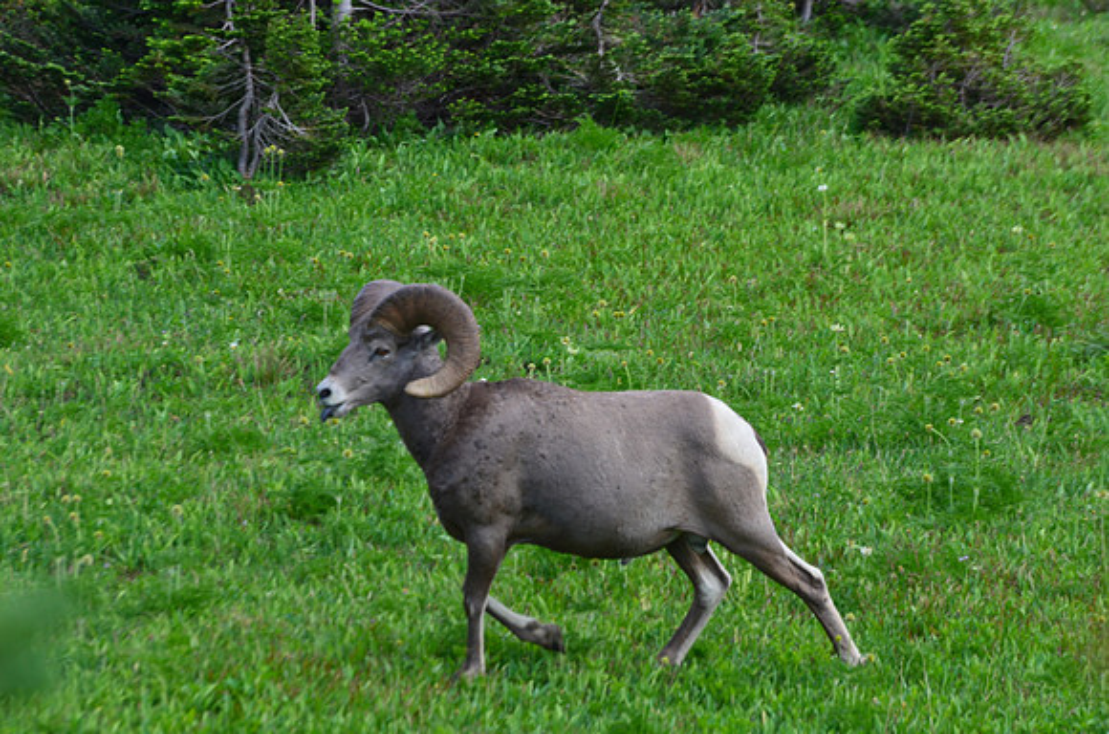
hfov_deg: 4.6
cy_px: 367
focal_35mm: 450
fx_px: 13832
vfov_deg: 3.0
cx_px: 554
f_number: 10
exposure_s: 1/200
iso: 400
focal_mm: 300
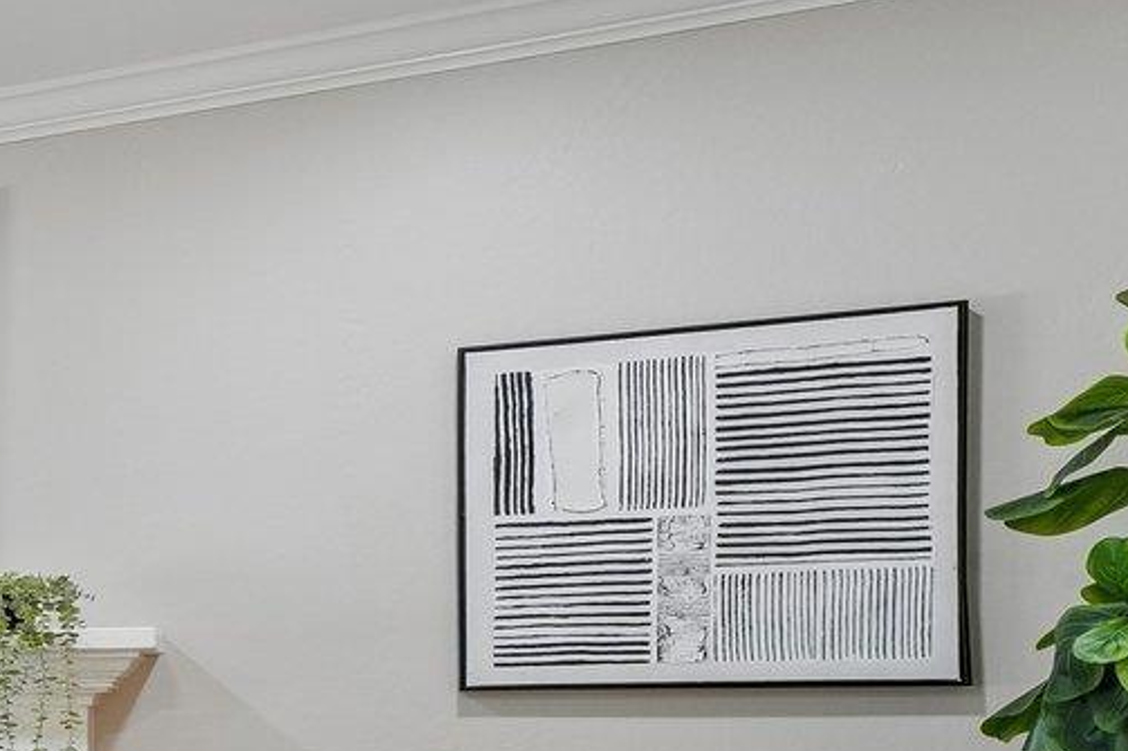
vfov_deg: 22.9
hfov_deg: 19.5
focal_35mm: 57
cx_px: -1115
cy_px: 734
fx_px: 1785
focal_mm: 14
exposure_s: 1/30
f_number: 8
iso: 500
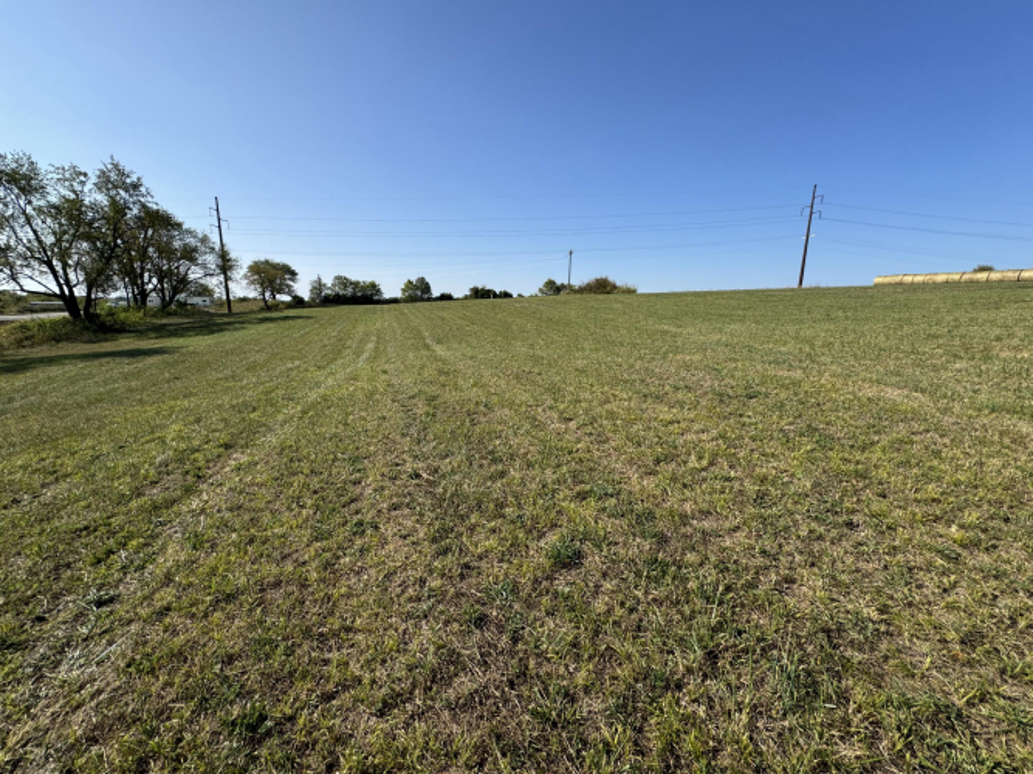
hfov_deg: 102.1
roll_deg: -1.1
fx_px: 418
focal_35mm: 14
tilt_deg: -11.5
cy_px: 387
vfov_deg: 85.7
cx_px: 516
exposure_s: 1/1789
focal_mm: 2.22
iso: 50
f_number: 2.2
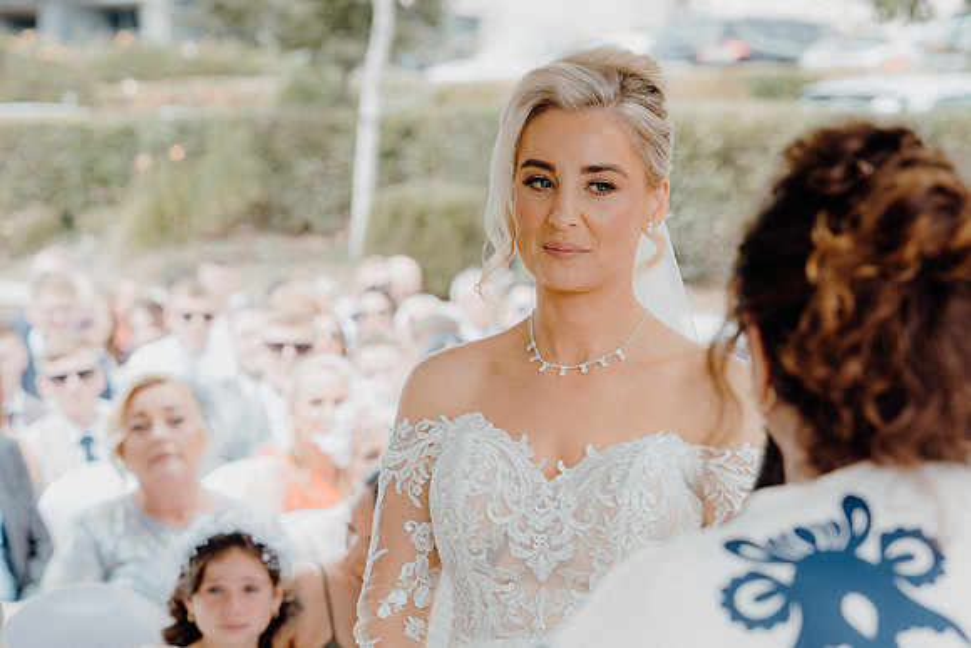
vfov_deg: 13.0
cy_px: 324
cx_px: 486
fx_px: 2833
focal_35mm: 105
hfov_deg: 19.5
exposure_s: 1/200
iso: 125
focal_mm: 70
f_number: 3.5
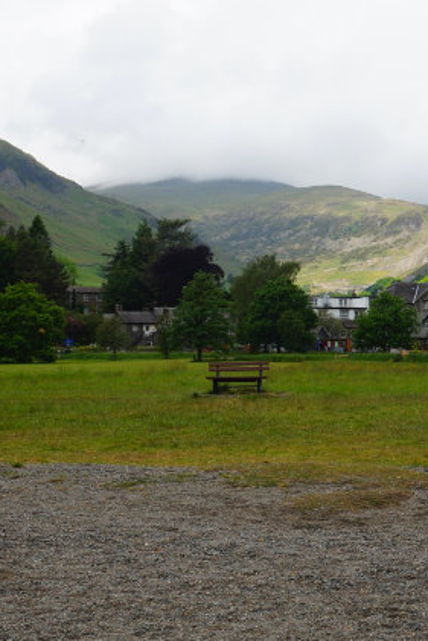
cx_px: 254
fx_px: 1371
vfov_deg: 26.3
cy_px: 269
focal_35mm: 77
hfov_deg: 17.7
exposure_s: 1/80
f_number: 14
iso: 100
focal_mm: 27
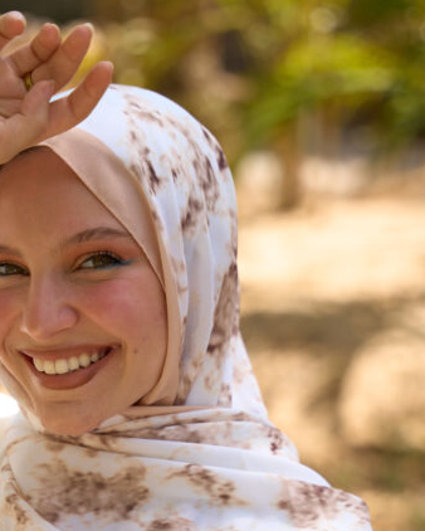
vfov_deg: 13.6
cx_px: 92
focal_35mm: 140
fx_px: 2200
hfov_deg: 11.0
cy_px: 488
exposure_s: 1/500
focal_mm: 70
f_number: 2.8
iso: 100
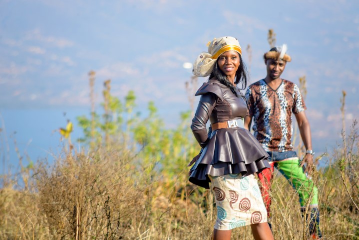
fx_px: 2095
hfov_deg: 9.8
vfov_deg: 6.5
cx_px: 180
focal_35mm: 210
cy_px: 120
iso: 200
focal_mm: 210
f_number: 5.6
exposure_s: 1/320
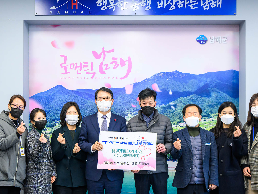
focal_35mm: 59
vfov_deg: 24.8
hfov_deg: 32.7
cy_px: 102
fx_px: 440
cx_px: 132
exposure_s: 1/200
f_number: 4
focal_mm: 48
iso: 1600
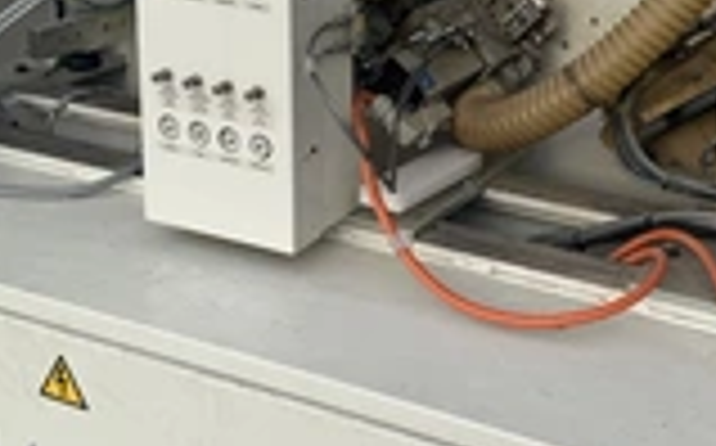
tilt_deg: -19.6
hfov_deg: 31.8
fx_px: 1248
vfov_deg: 20.0
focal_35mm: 64
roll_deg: -1.9
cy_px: 77
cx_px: 477
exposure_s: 1/1721
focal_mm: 6.76
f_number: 1.78
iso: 80
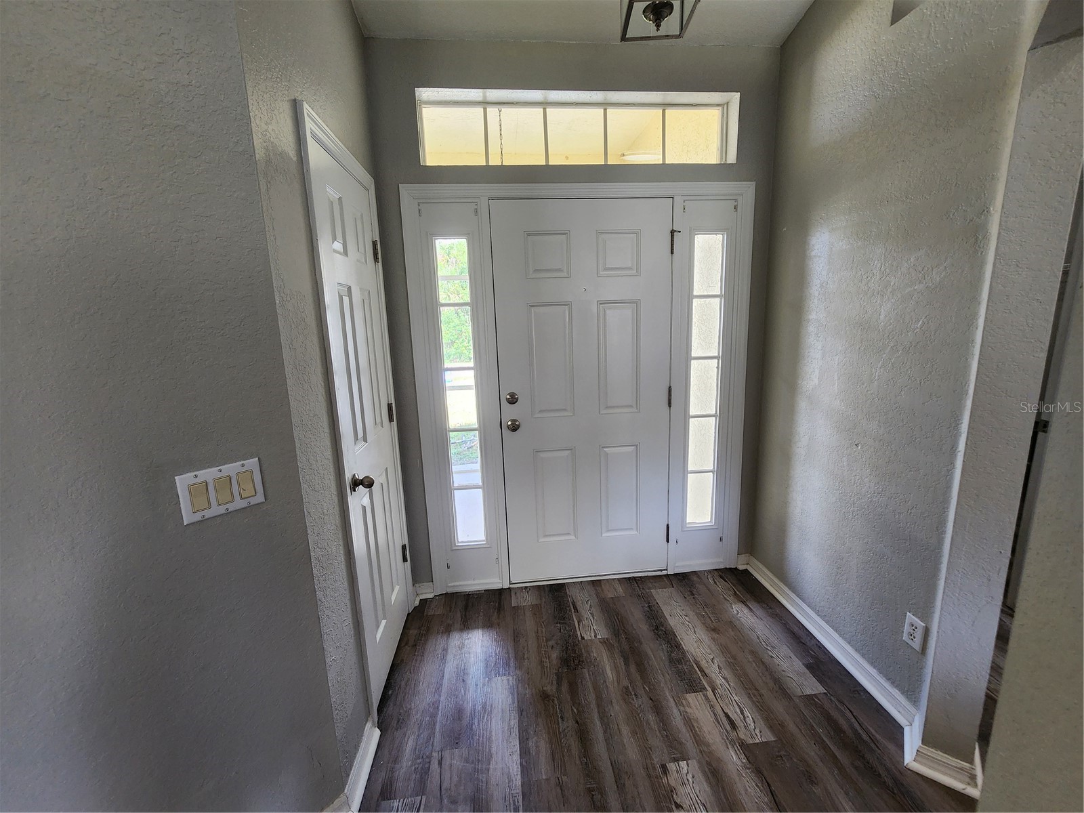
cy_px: 406
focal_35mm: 13
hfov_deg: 106.2
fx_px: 407
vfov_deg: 89.9
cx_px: 542
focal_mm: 2.2
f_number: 2.2
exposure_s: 1/60
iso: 200
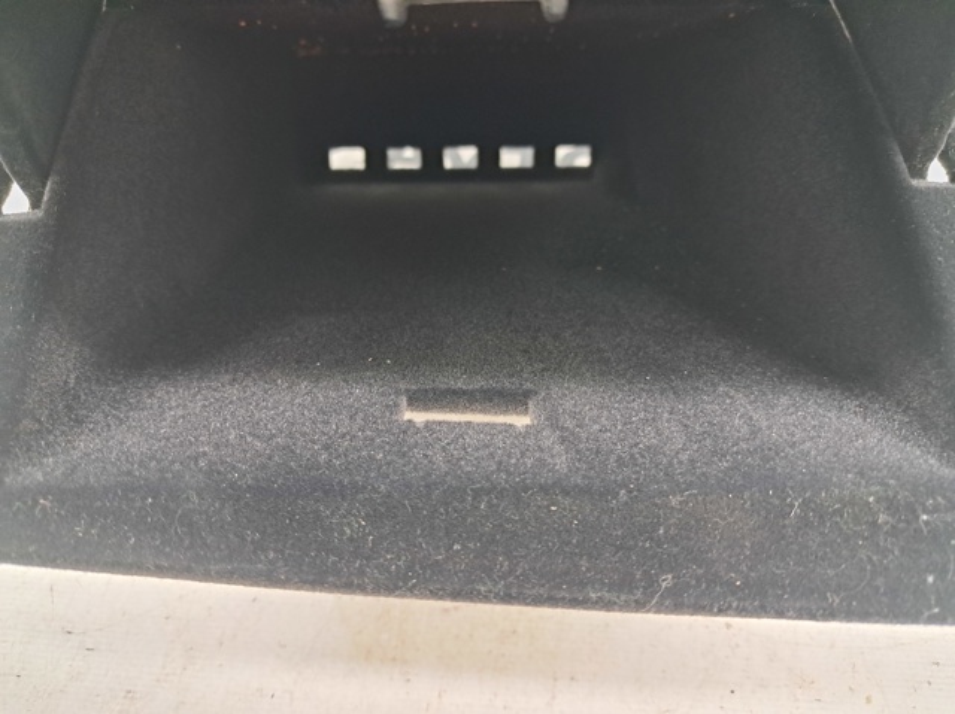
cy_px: 357
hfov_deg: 65.4
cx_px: 478
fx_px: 744
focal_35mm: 27
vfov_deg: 51.3
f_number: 1.8
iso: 400
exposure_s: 1/50
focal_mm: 4
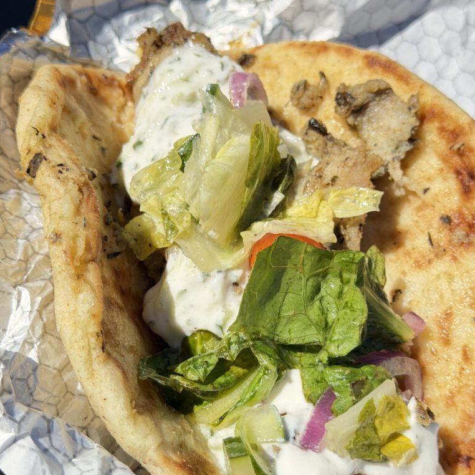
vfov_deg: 30.0
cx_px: 238
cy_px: 285
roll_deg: -10.6
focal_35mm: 57
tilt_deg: -44.3
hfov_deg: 30.0
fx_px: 885
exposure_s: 1/3226
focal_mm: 6.76
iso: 100
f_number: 1.78
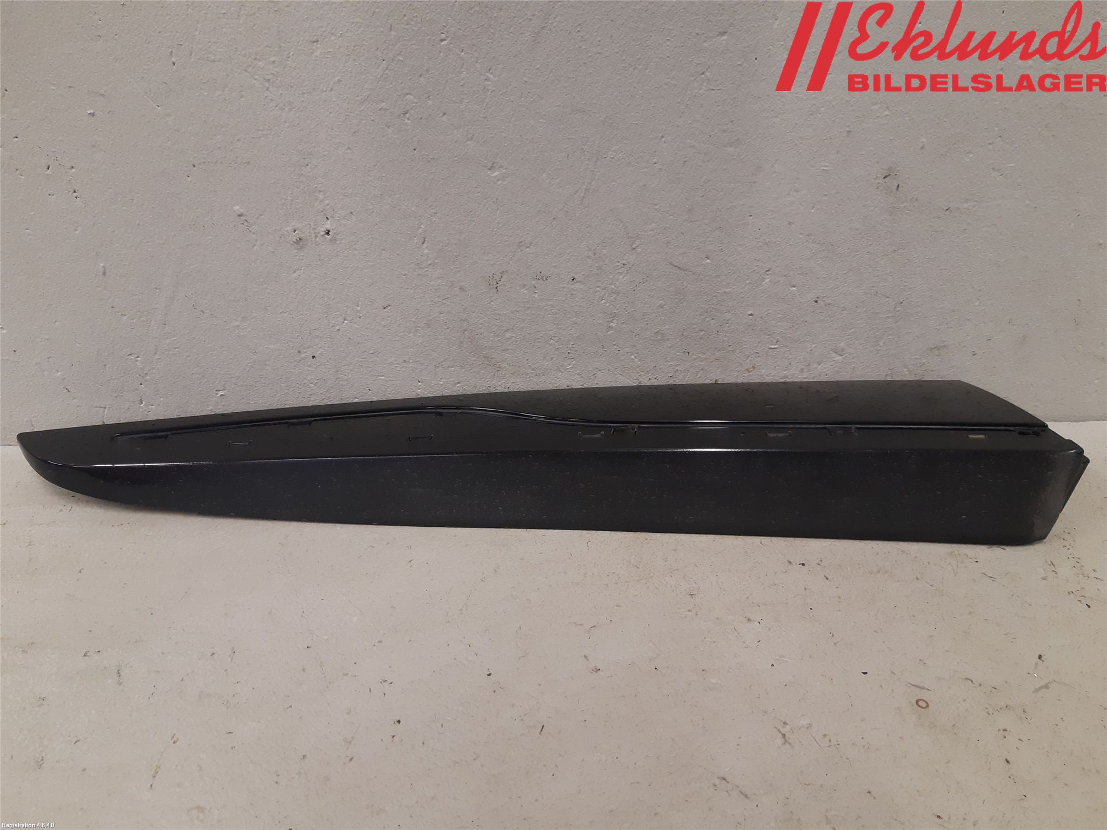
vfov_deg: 53.1
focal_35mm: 26
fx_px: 831
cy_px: 415
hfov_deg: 67.3
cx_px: 554
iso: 160
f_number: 1.7
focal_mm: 3.93
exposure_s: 1/50
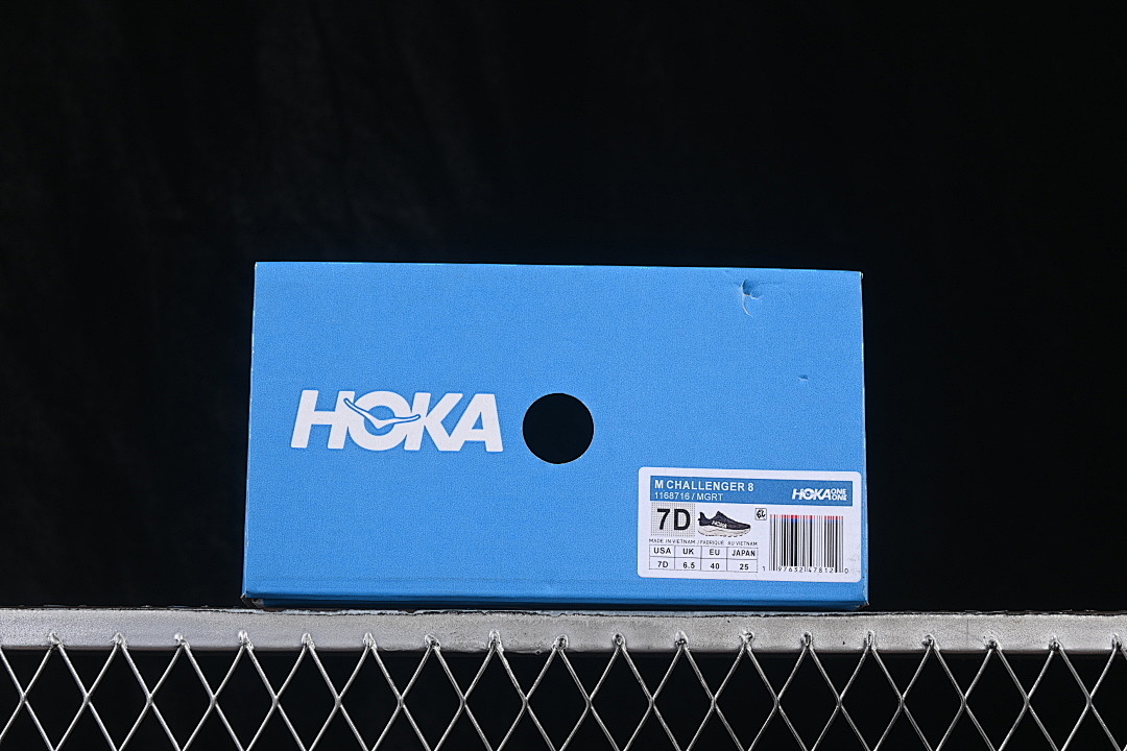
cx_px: 564
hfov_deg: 27.0
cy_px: 376
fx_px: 2348
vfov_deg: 18.2
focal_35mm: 75
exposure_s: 1/60
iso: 160
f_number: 8
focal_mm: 50
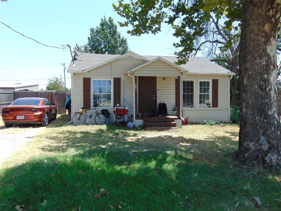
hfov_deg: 69.4
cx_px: 140
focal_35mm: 25
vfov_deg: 54.9
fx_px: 203
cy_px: 106
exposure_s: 1/500
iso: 80
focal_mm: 4.5
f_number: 3
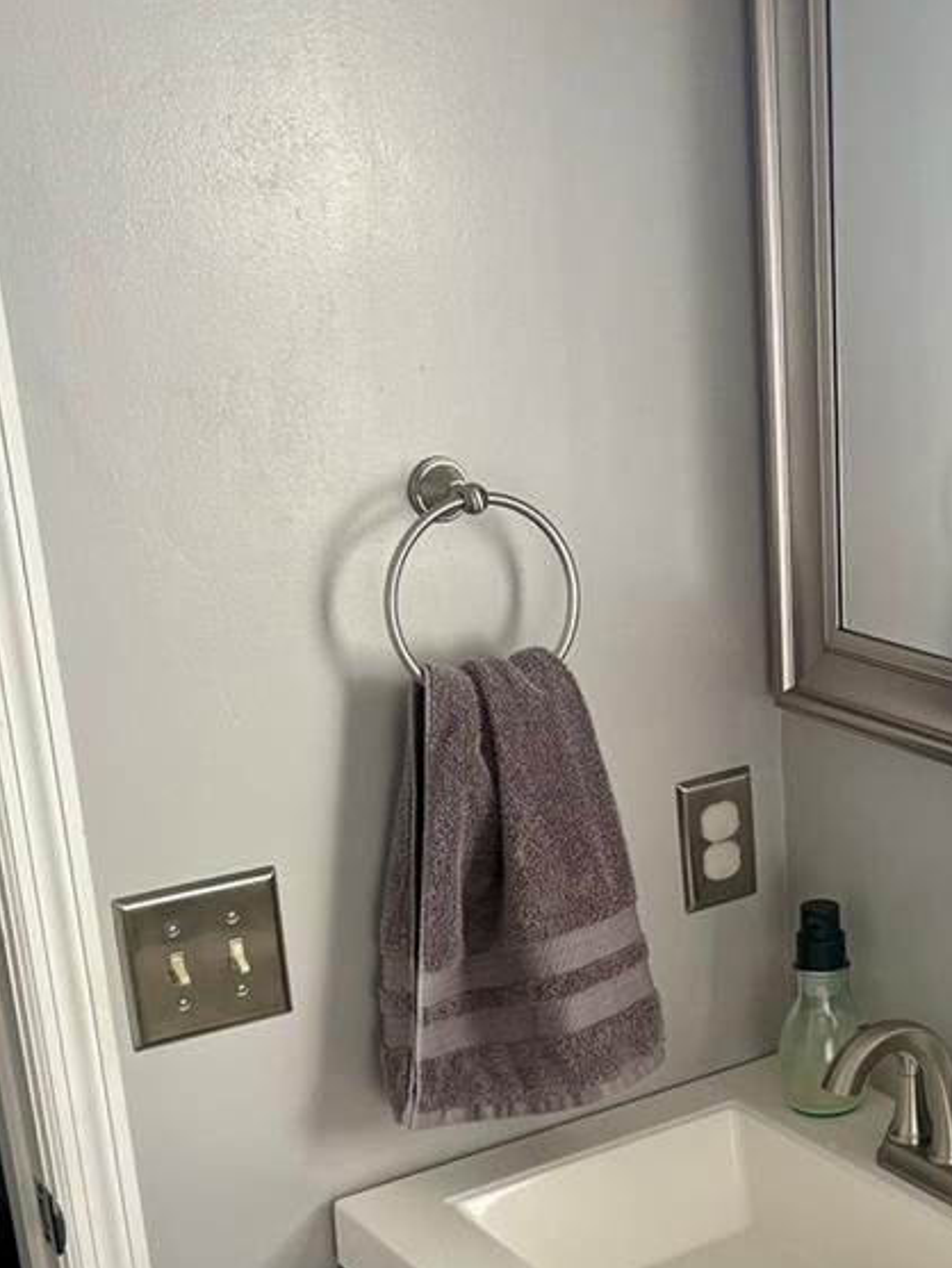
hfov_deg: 25.3
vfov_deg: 33.7
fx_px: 2053
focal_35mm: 56
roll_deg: +0.5
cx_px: 859
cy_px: 947
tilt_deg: -21.1
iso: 125
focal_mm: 5.96
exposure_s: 1/122
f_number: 1.6
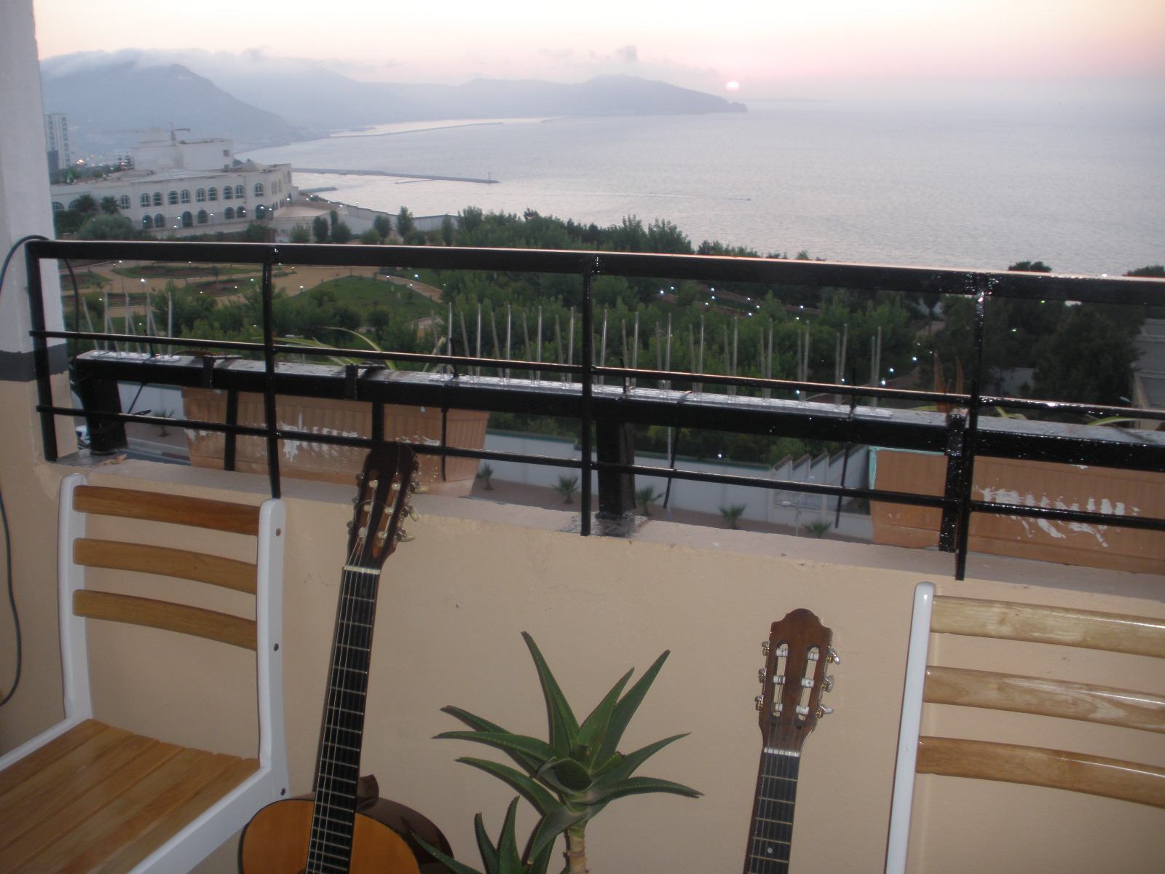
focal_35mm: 36
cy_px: 437
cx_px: 582
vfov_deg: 39.7
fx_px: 1212
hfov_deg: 51.4
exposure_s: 1/30
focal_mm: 6.3
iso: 80
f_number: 3.5
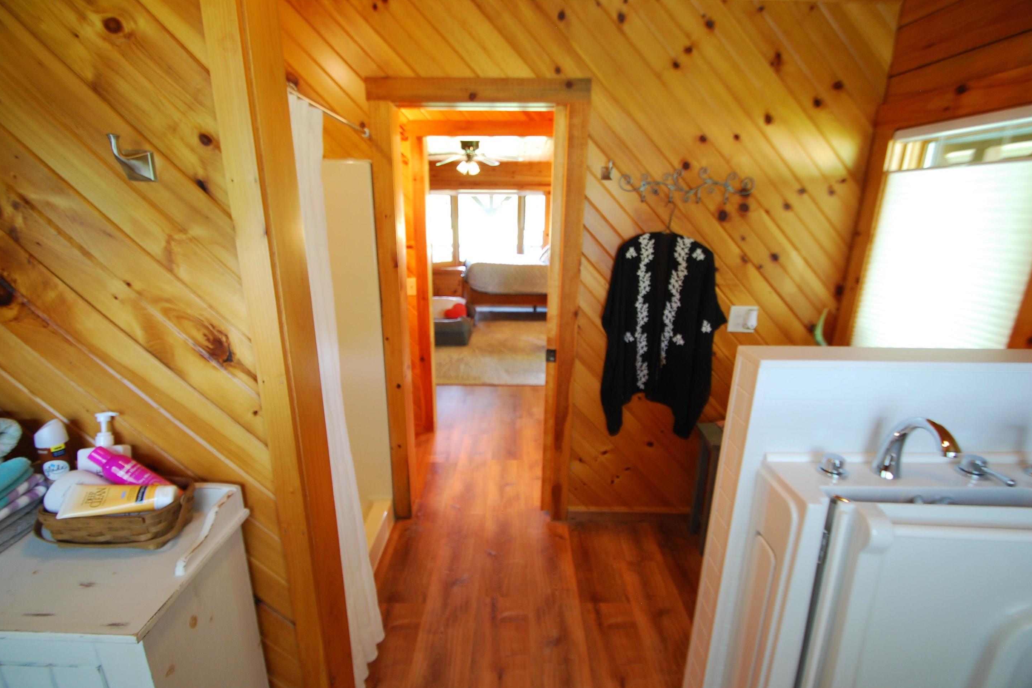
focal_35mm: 16
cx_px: 507
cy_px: 367
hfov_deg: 96.7
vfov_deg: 73.7
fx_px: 459
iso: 400
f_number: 3.5
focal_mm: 10
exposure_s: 1/15
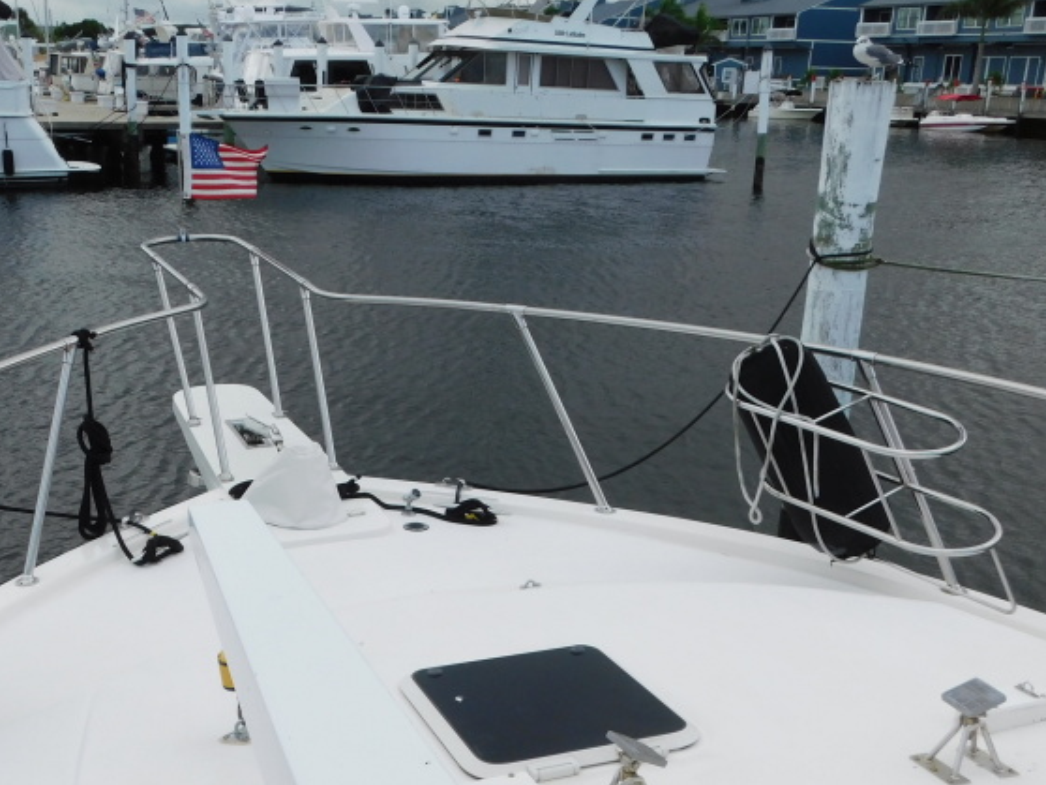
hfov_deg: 43.4
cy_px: 498
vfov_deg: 33.4
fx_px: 1300
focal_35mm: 43
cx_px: 373
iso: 125
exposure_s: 1/1500
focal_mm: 5.3
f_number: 3.2
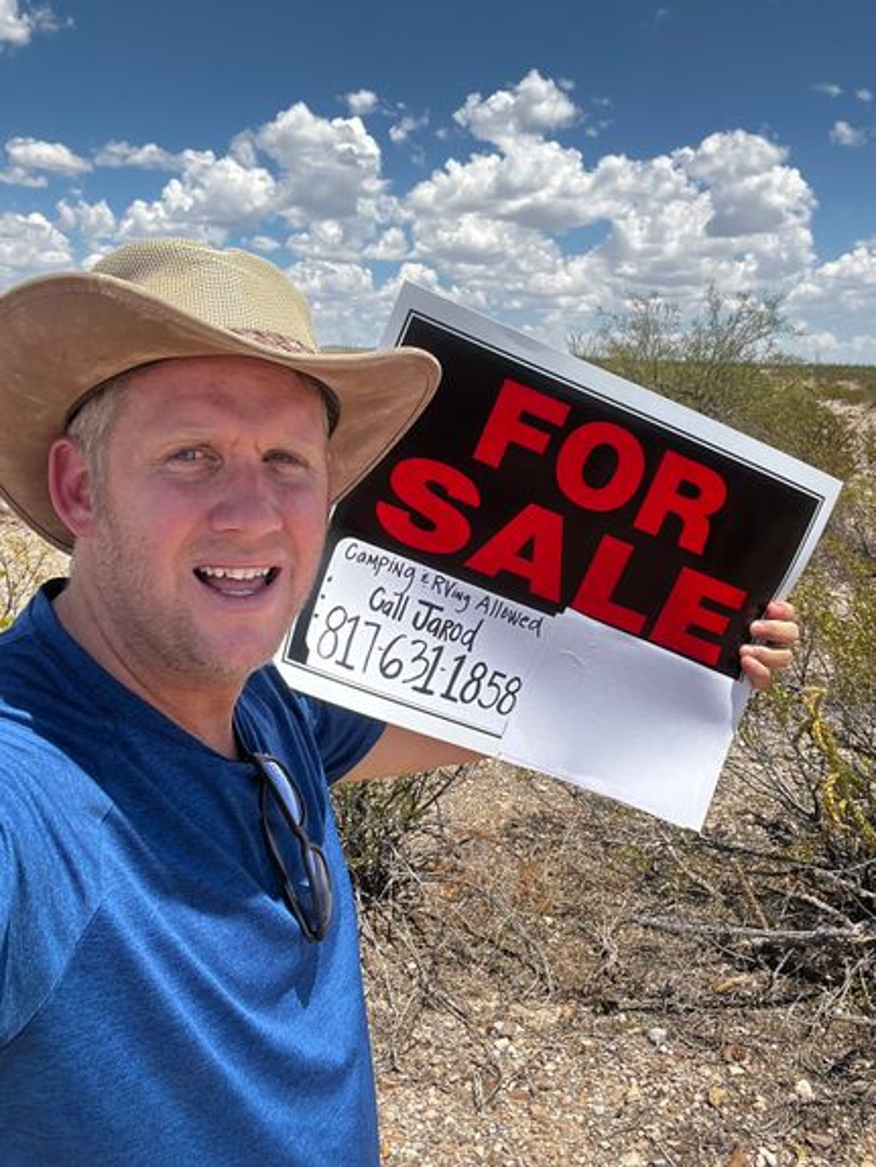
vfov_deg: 59.9
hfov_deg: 46.8
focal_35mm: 30
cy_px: 584
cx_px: 438
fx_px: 1011
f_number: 2.2
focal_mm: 2.71
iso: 32
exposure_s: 1/693
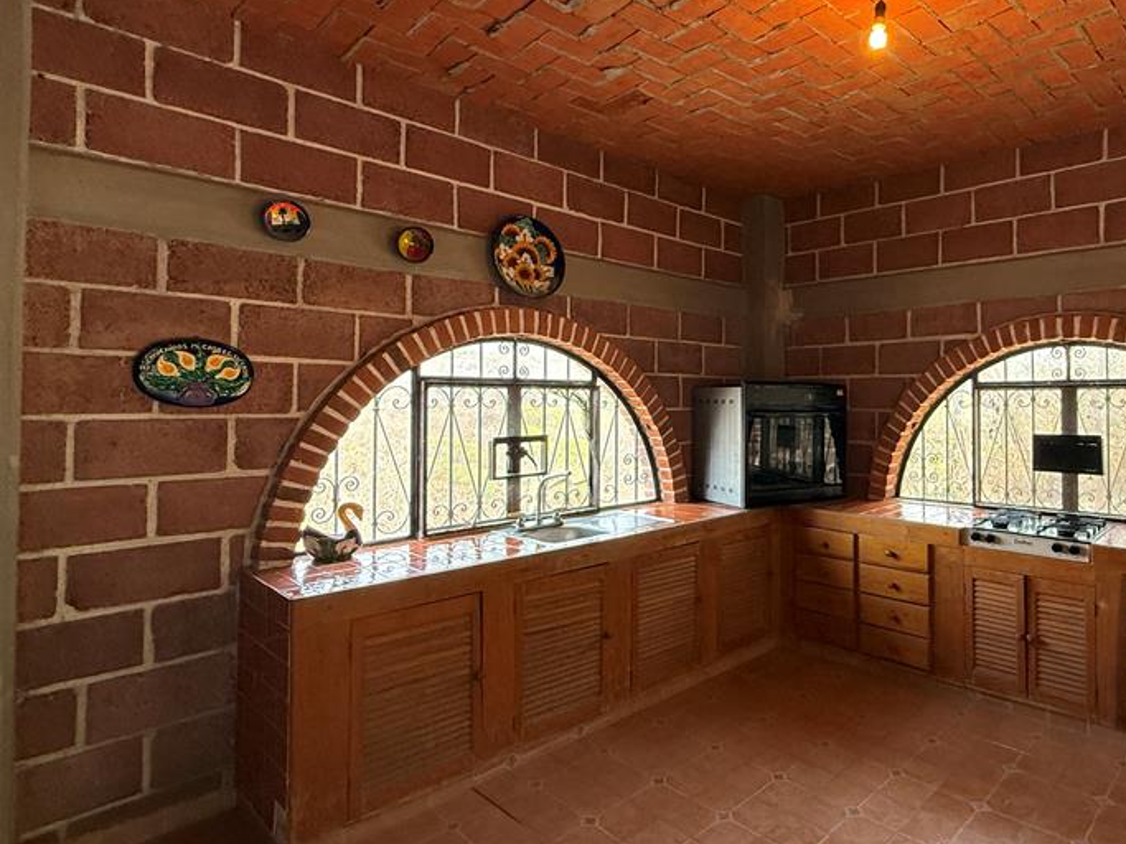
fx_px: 683
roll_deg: -0.4
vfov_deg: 63.3
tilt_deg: +2.2
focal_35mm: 21
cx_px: 725
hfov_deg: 77.1
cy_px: 386
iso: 200
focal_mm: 2.22
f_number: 2.2
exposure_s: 1/99
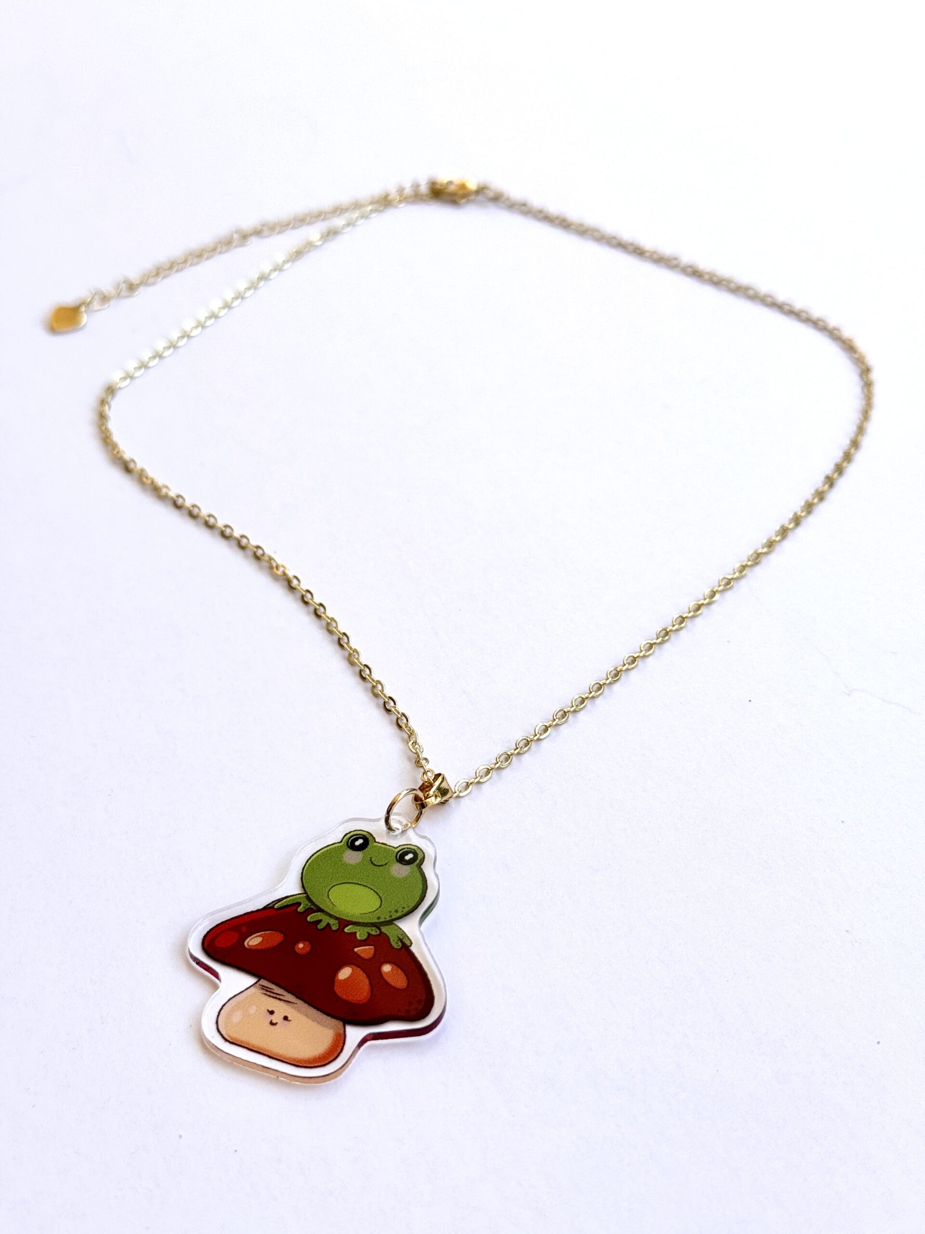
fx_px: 1710
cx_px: 462
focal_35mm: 48
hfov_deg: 30.3
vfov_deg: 39.7
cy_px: 617
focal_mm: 6.76
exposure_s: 1/939
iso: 64
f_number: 1.78
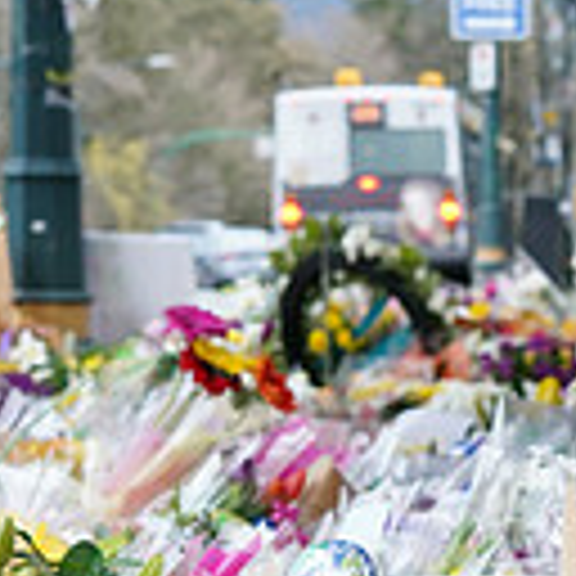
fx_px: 3615
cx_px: 810
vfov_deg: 8.9
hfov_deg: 8.9
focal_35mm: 192
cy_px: 803
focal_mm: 50
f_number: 5.6
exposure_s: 1/125
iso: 1000
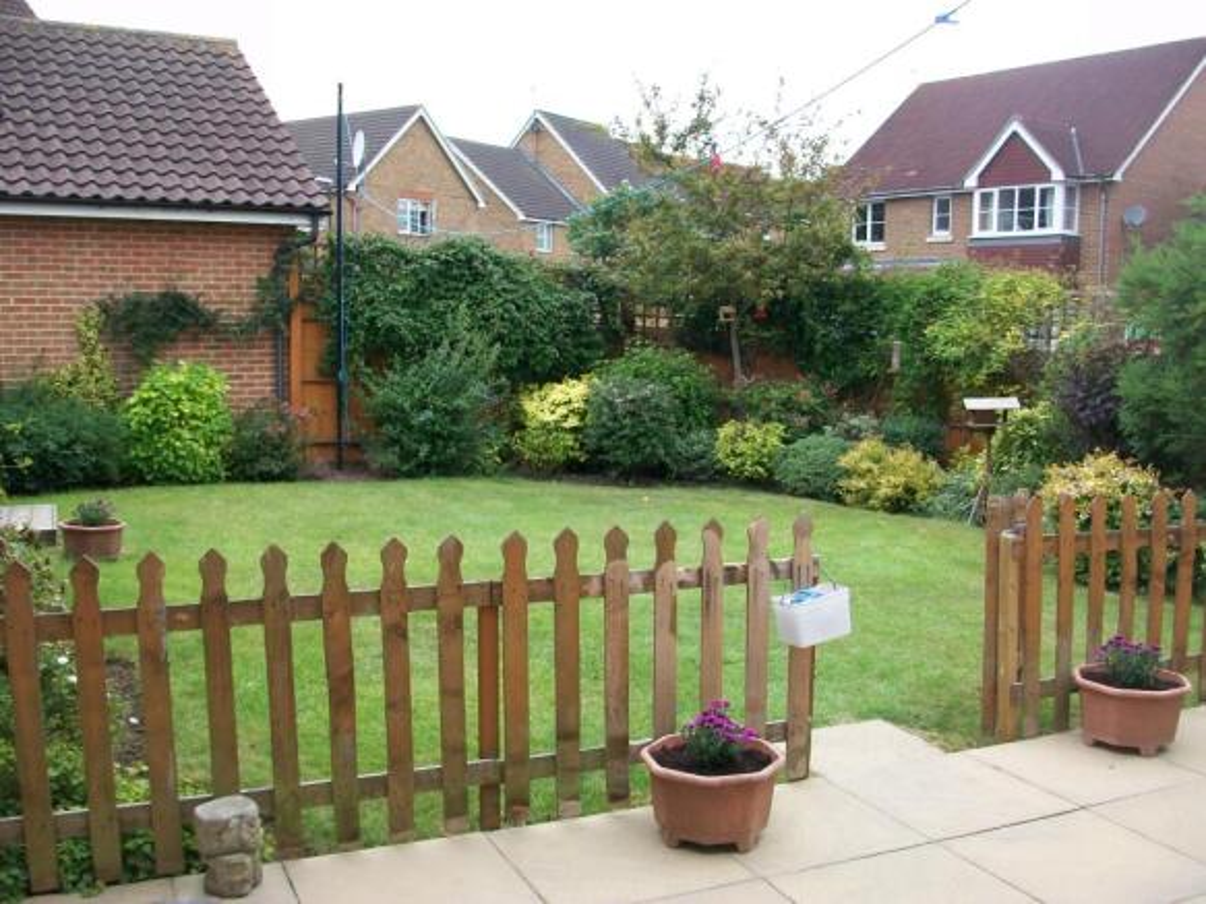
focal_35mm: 34
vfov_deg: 41.8
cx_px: 603
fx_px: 1184
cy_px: 452
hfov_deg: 54.0
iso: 80
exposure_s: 1/250
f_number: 2.8
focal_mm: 5.7
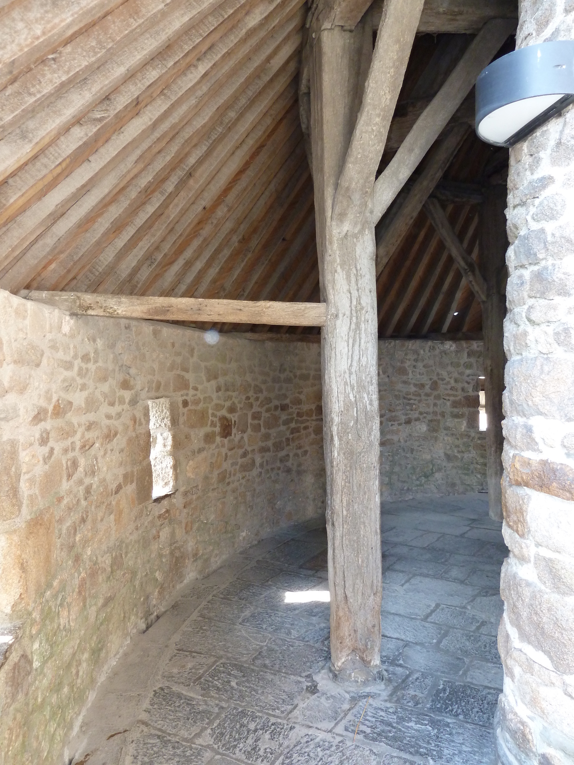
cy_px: 382
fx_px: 553
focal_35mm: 25
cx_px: 287
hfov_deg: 54.9
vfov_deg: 69.4
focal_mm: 4.1
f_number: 3.3
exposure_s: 1/30
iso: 200
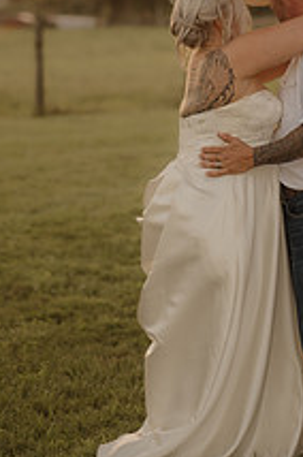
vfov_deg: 13.0
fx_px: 2001
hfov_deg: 8.6
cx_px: 252
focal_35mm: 158
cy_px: 139
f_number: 2.8
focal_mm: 50
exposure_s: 1/400
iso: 200
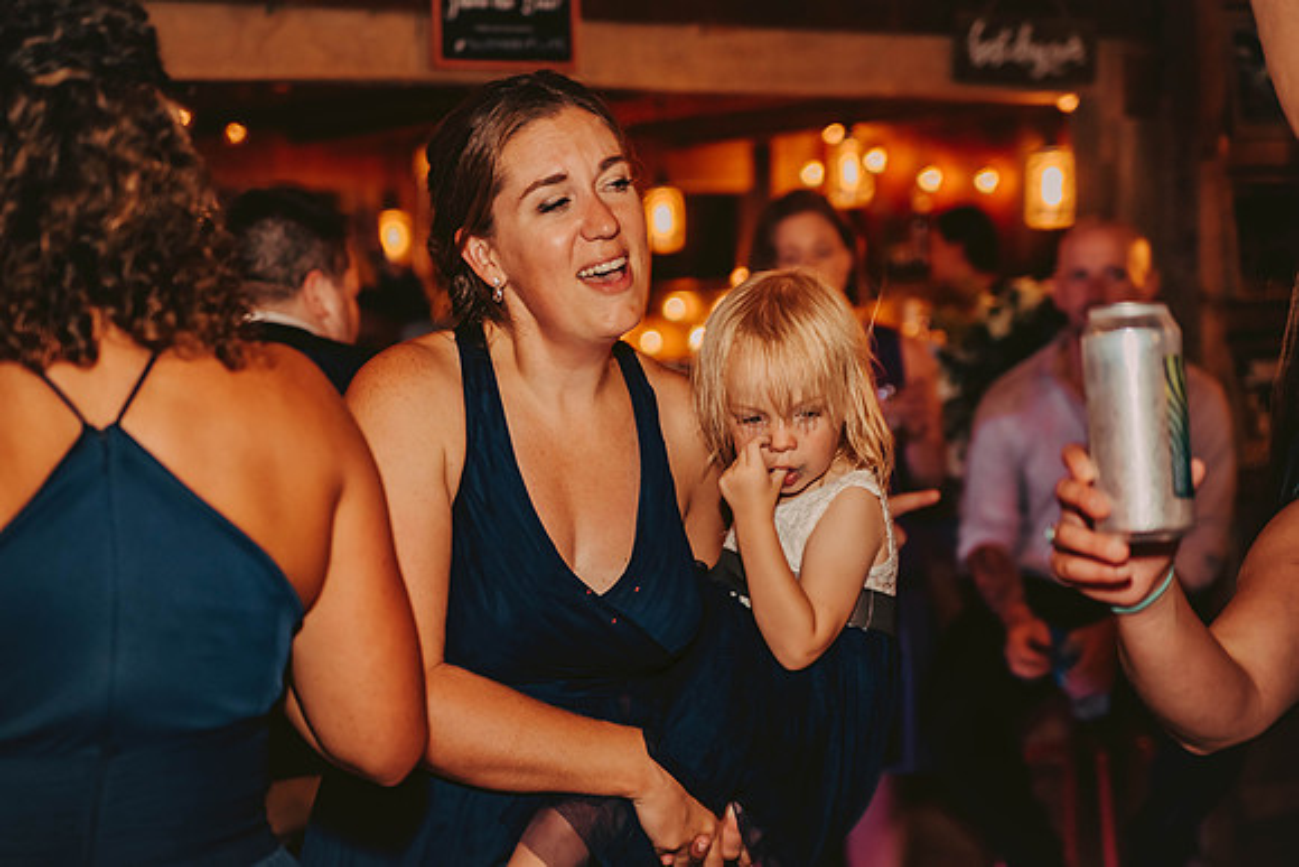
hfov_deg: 27.0
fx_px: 2707
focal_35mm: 75
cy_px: 434
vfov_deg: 18.2
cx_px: 650
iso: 1250
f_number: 2.8
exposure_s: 1/125
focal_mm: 75
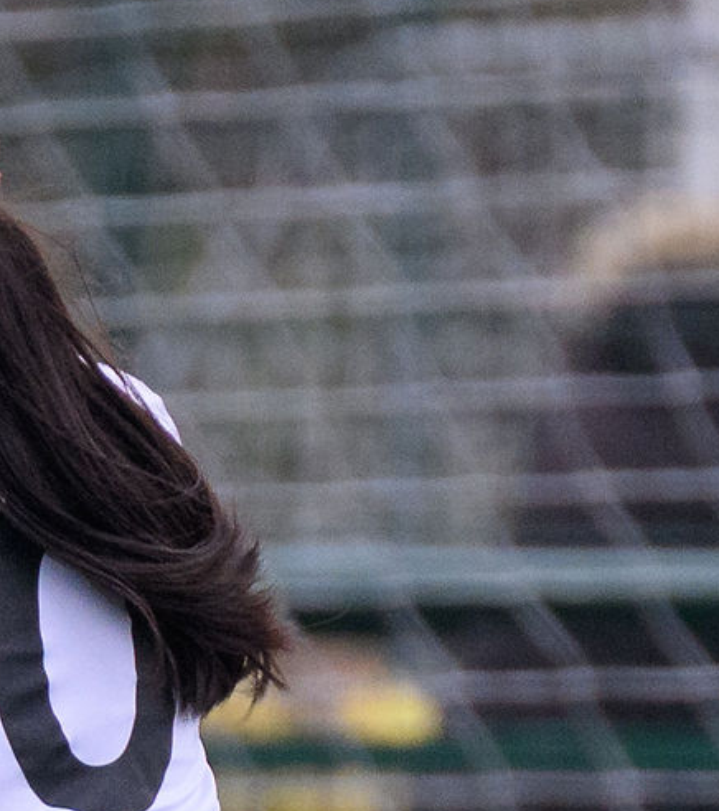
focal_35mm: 3766
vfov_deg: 0.5
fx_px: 94354
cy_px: 1661
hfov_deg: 0.4
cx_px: -160
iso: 1250
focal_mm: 400
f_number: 5.6
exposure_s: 1/1250
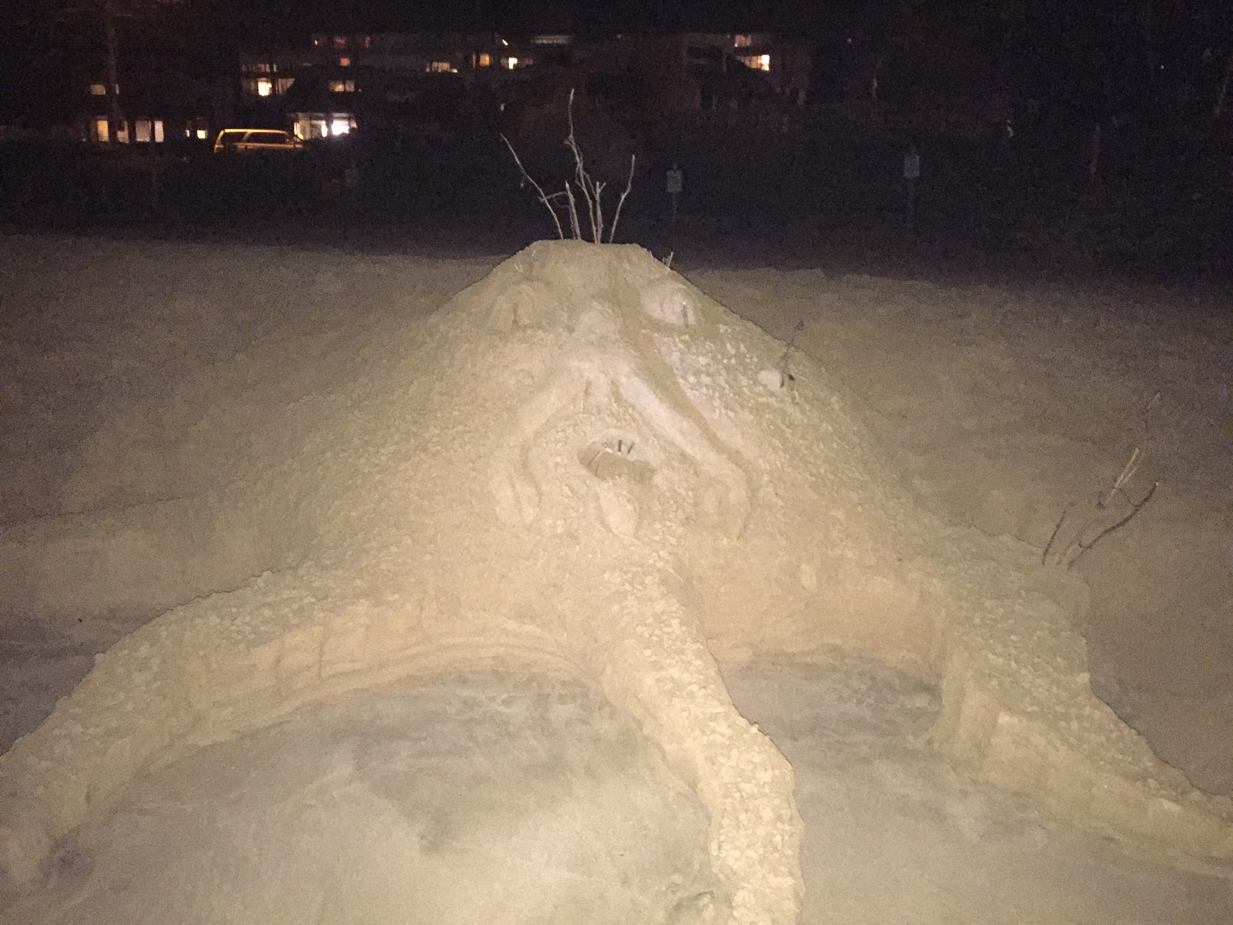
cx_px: 616
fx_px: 1033
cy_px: 462
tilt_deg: -11.3
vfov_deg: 48.2
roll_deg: -0.7
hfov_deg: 61.7
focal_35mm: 29
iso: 1600
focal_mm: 4.15
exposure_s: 1/16
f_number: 2.2
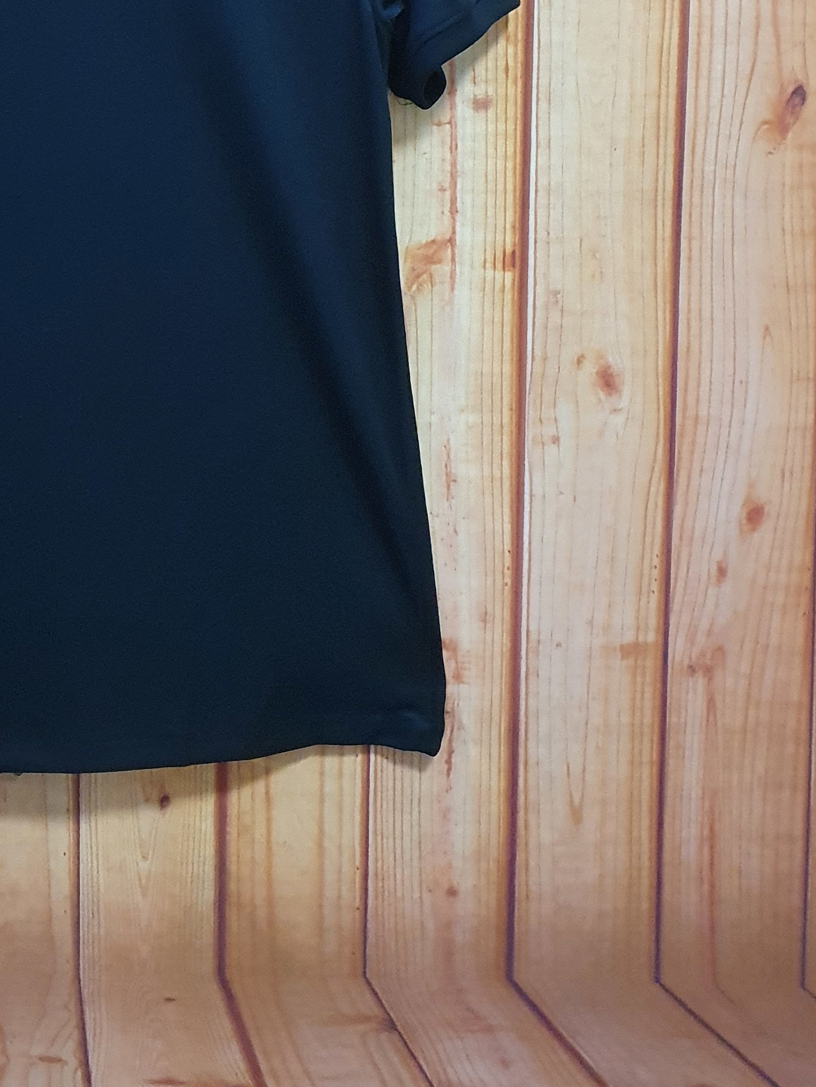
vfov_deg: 33.5
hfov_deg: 25.4
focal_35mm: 55
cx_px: 27
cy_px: 153
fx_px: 1728
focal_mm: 4.32
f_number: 1.5
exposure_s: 1/25
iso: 640
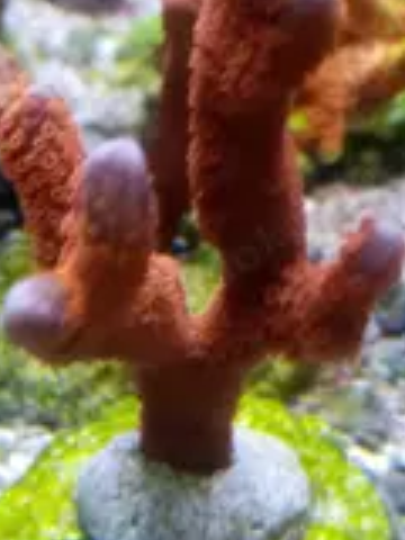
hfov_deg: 22.6
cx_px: 165
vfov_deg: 29.8
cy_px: 287
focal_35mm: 65
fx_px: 1014
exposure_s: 1/33.3
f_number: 1.8
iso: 101
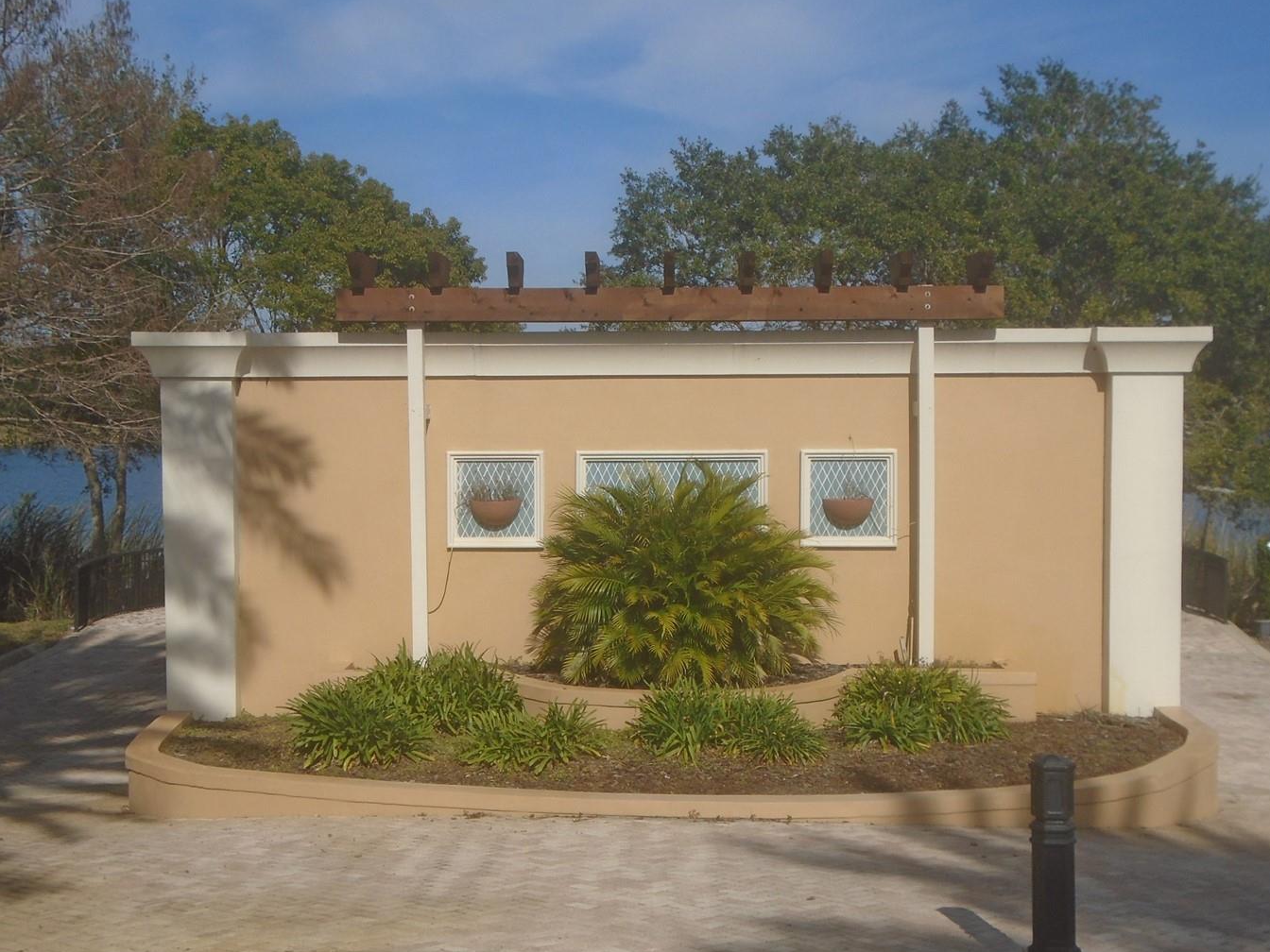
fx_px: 1834
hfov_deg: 38.2
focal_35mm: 50
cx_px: 664
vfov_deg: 29.1
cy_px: 486
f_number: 10.3
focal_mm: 7.4
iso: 100
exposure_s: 1/250
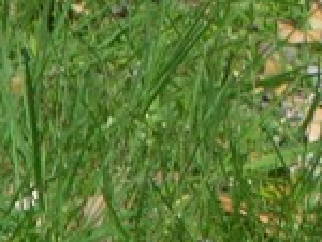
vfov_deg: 0.8
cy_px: -422
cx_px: 601
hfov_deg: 1.0
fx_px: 17805
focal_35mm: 1911
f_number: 5.3
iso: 50
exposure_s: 1/275
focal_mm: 71.2
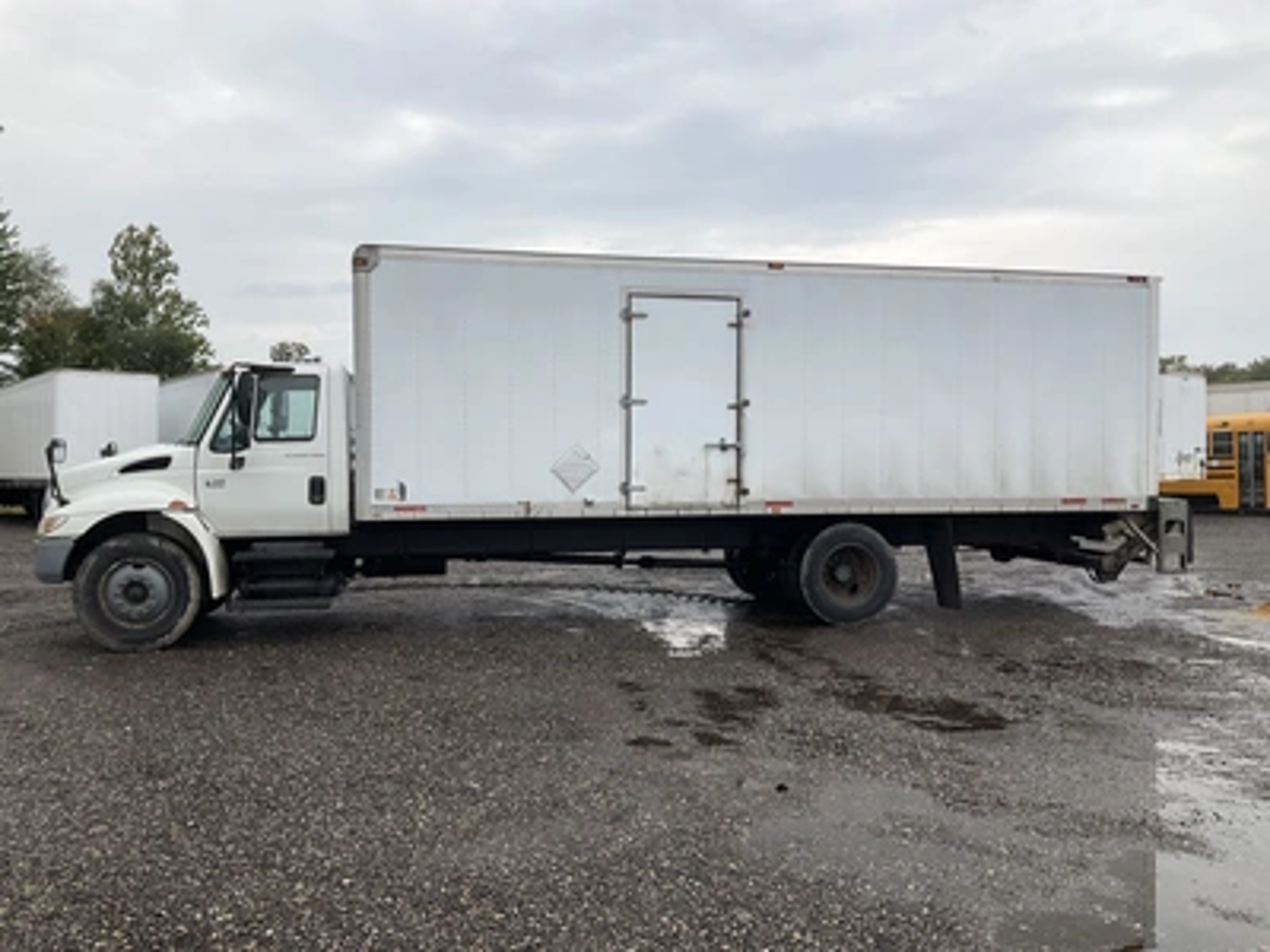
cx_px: 635
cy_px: 476
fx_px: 1064
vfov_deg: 48.2
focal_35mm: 29
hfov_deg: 61.7
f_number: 1.8
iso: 25
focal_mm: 3
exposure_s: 1/1015
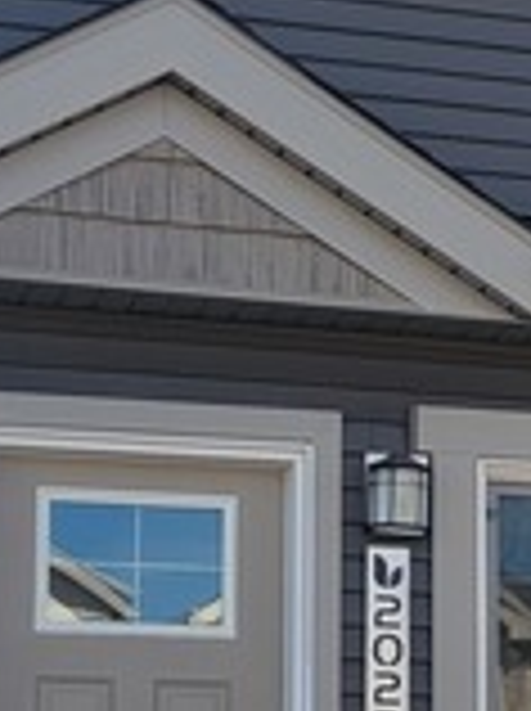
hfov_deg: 11.0
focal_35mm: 132
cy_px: 594
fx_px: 2707
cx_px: 630
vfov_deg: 14.9
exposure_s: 1/1410
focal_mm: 5.4
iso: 40
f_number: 1.8
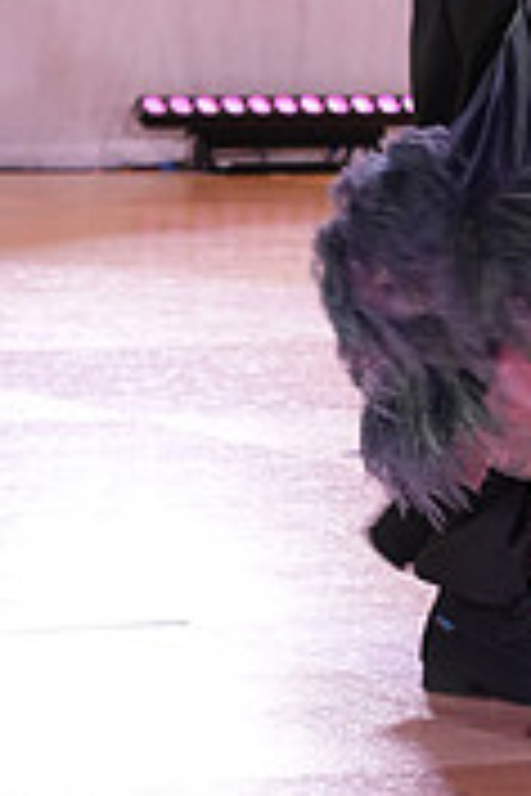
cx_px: 641
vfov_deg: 7.6
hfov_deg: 5.1
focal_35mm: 268
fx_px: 5929
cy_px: -342
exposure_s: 1/200
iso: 1250
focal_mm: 82
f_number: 5
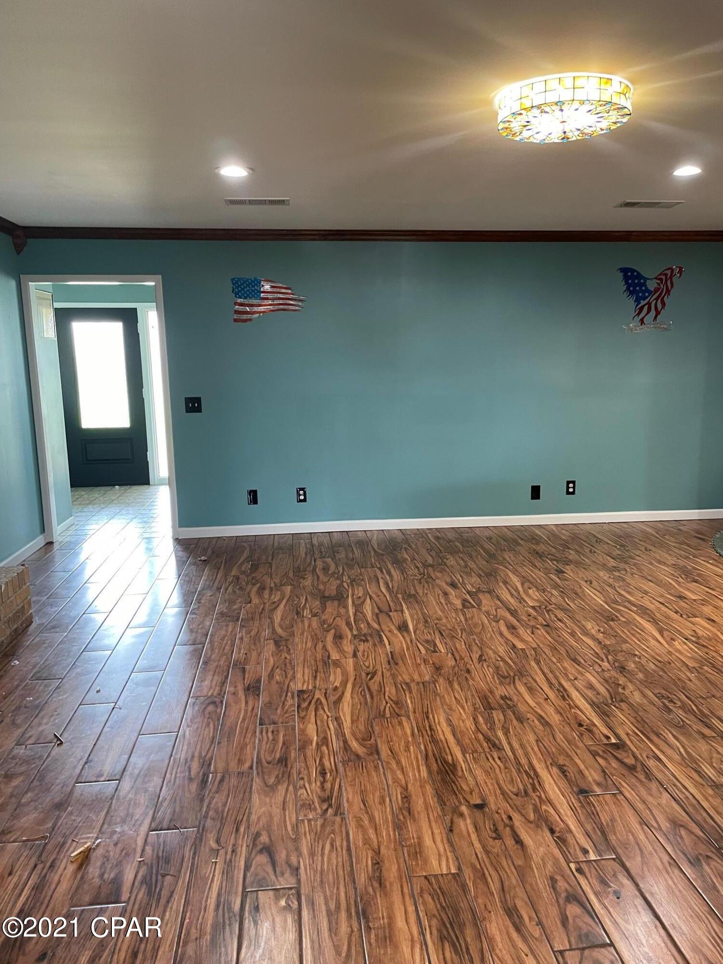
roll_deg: +1.5
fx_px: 724
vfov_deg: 67.3
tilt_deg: -8.7
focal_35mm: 26
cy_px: 482
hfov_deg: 53.1
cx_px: 362
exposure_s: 1/60
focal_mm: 4.2
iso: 250
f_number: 1.6
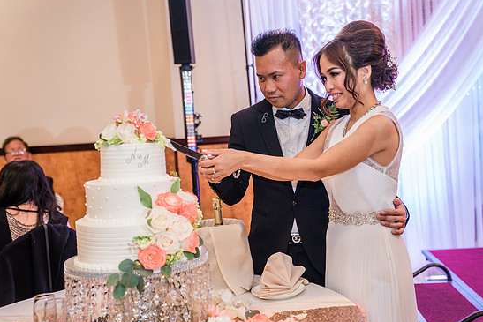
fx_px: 711
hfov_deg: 37.5
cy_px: 163
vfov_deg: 25.5
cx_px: 253
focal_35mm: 53
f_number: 2.8
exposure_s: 1/125
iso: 1000
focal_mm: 50
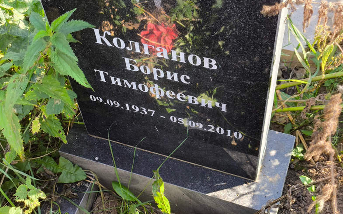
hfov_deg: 37.5
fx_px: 505
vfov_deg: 23.9
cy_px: 97
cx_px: 171
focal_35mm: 54
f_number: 1.7
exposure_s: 1/106
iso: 50
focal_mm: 4.71
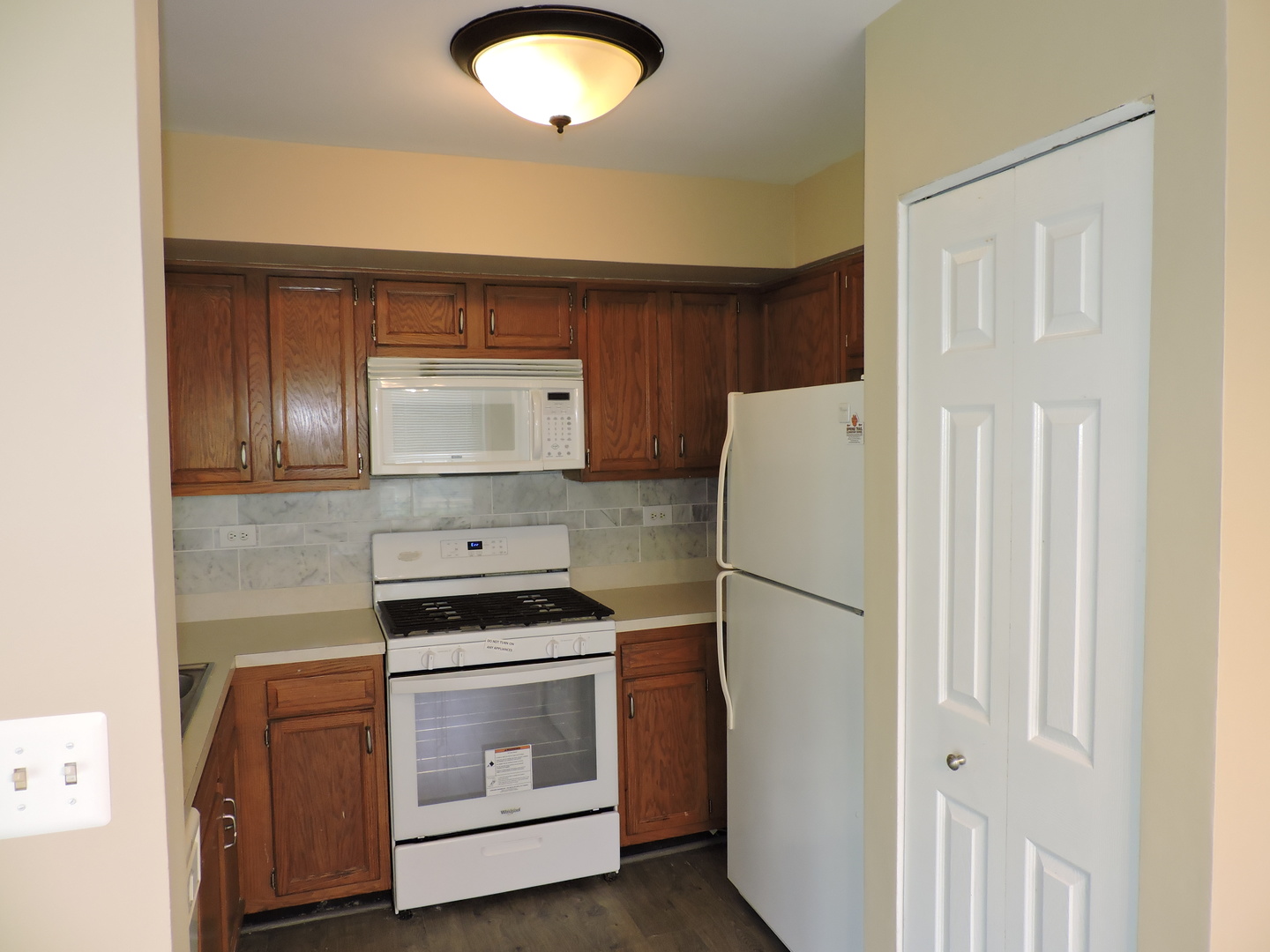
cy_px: 476
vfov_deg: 56.8
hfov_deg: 71.6
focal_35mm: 24
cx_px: 635
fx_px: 881
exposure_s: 1/40
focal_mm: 4.3
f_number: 3
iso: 250
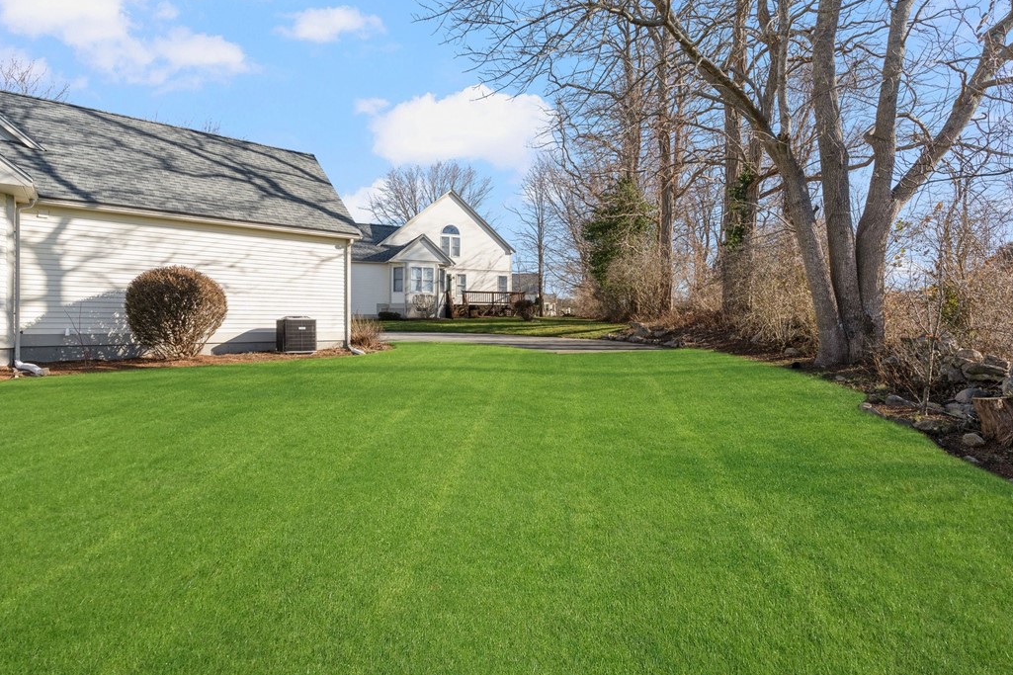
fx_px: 506
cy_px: 320
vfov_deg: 67.3
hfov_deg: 90.0
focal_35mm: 18
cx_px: 505
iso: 320
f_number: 7.1
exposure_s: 1/800
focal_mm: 17
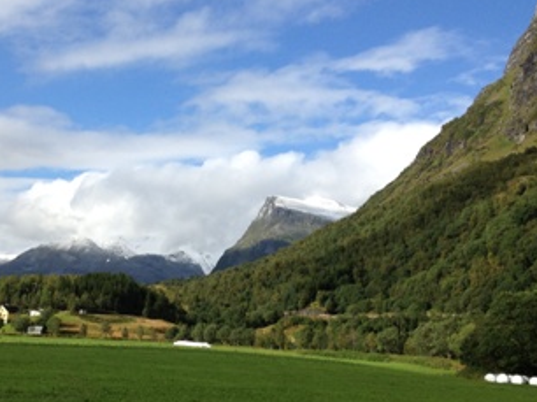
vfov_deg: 26.1
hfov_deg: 34.0
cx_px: 174
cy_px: 222
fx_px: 868
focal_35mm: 56
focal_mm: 4.28
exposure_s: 1/1672
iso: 64
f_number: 2.4
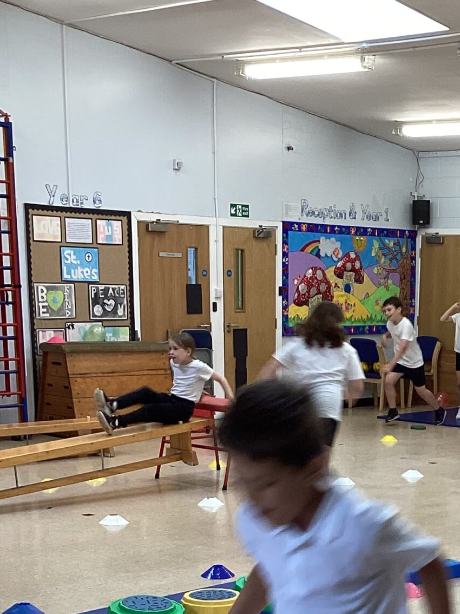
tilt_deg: -16.6
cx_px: 371
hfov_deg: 20.7
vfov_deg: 26.2
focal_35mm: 70
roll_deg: -0.5
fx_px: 1241
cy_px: 630
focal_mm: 3.3
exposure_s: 1/50
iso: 64
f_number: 2.4
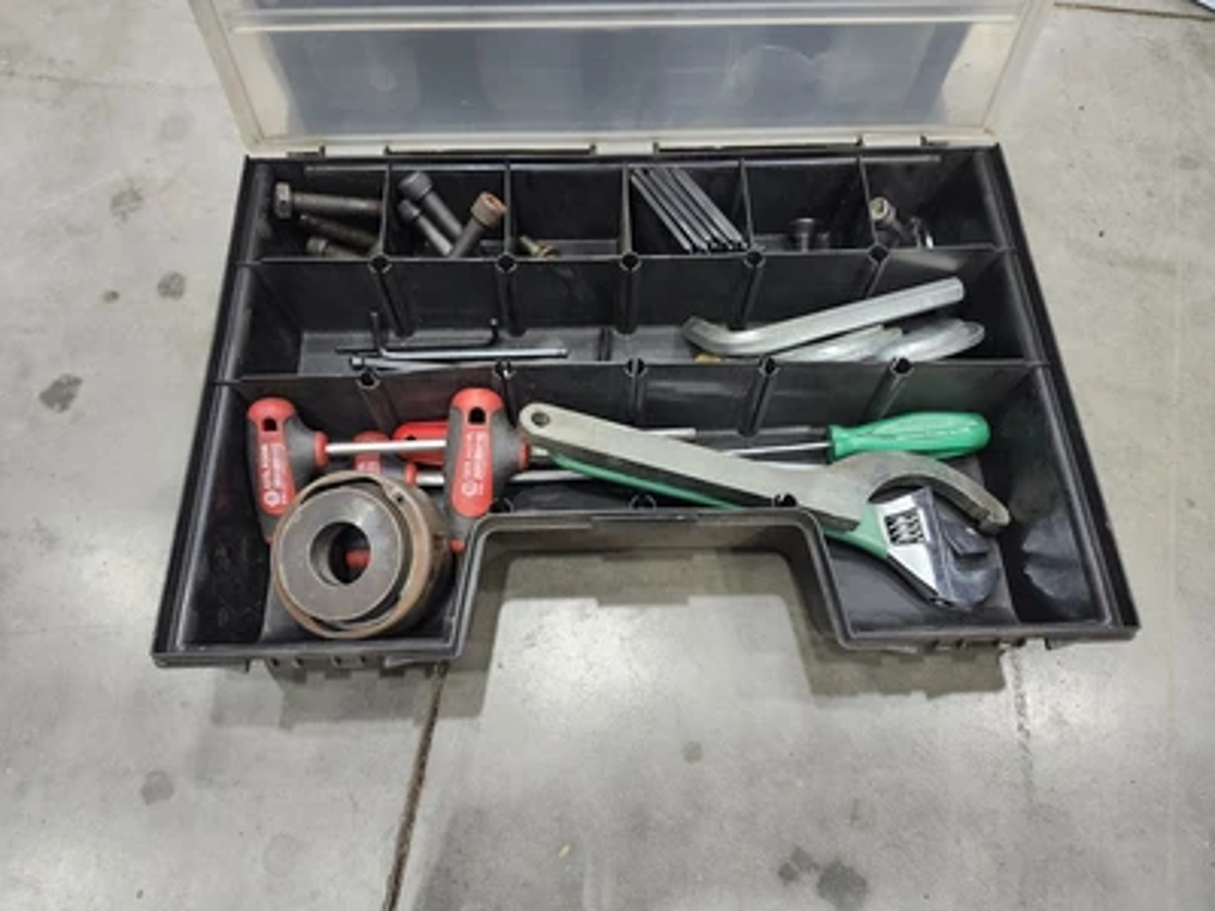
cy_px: 456
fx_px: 807
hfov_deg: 73.9
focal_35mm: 23
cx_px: 608
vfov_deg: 58.9
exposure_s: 1/120
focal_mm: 5.54
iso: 1000
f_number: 1.8
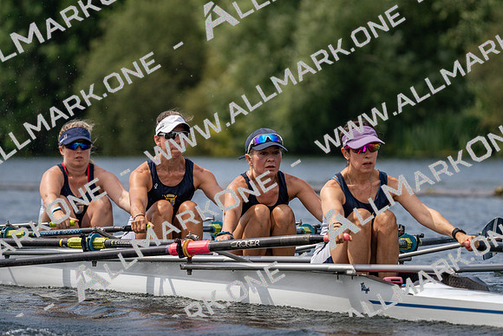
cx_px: 252
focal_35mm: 321
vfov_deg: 4.3
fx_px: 4486
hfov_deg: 6.4
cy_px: 168
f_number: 6.3
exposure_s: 1/1600
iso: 250
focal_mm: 321
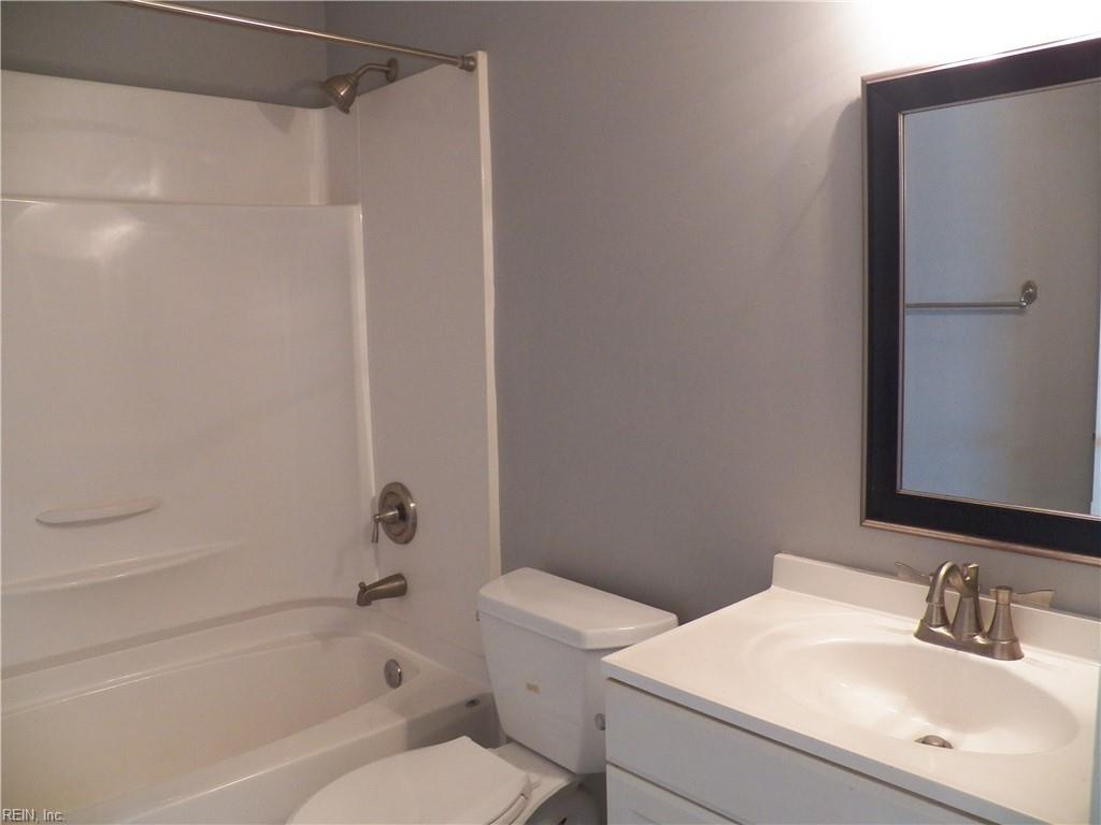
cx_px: 550
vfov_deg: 49.7
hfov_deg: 63.4
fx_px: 891
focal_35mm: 28
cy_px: 412
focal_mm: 4.9
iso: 320
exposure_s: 1/30
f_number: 2.8
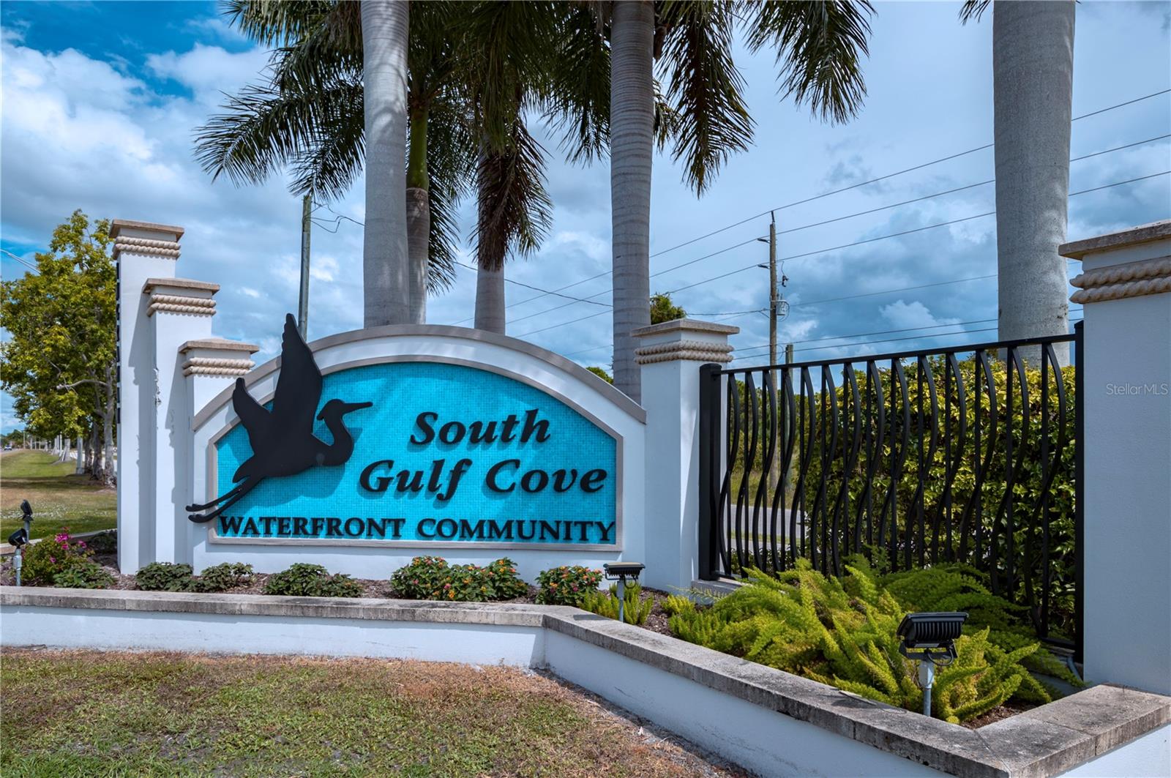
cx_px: 586
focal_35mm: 21
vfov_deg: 59.4
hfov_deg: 81.3
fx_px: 682
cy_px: 389
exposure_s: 1/250
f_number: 8
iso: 100
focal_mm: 14
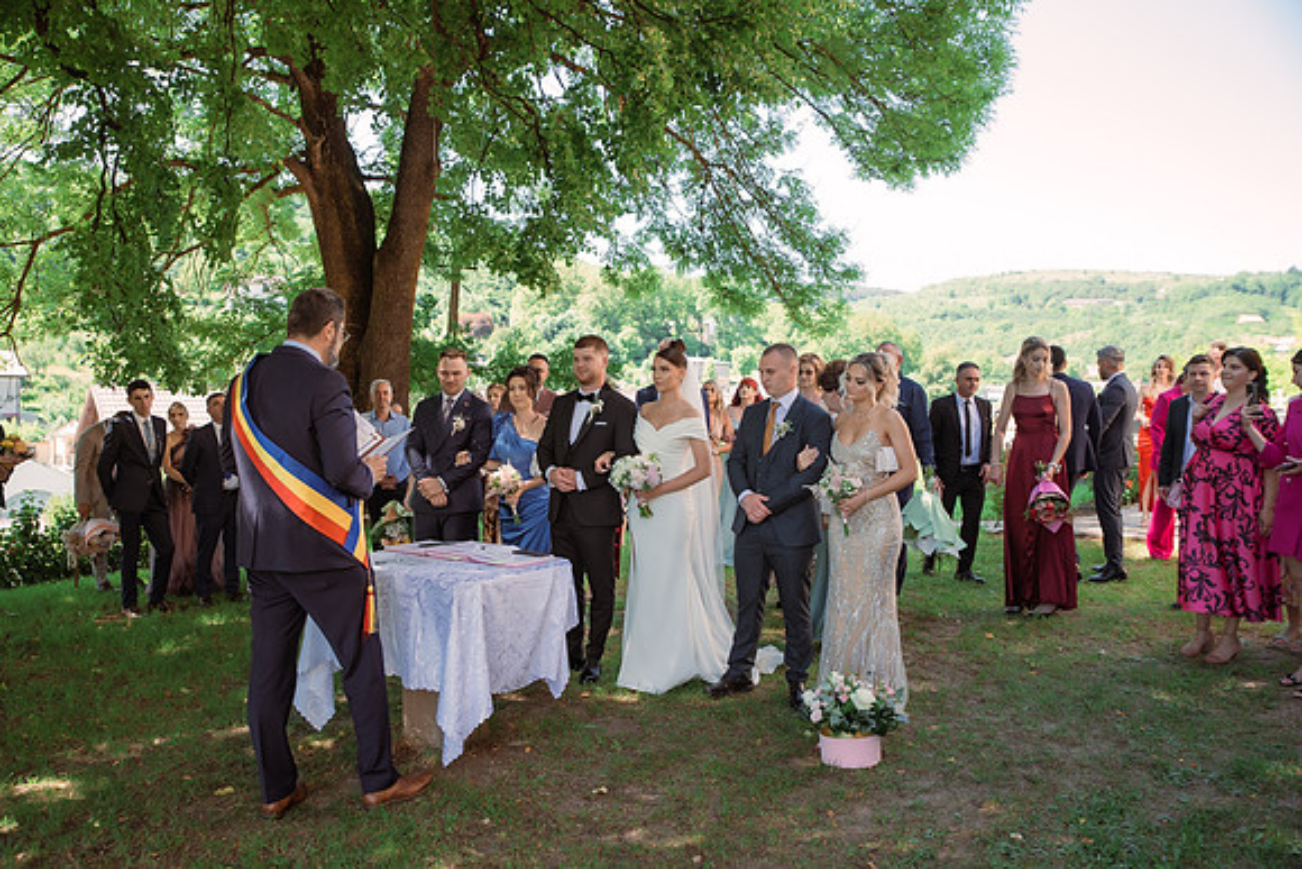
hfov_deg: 60.3
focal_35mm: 31
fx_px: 1121
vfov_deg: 42.3
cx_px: 651
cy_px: 434
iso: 320
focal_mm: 31
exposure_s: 1/320
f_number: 3.5
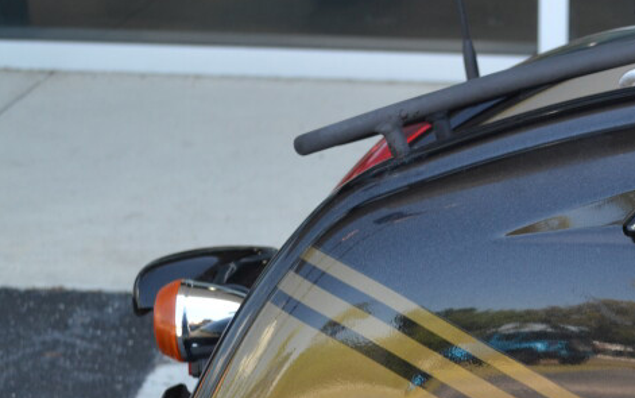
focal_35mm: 109
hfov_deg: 18.0
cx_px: 785
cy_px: 402
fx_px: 1887
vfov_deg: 11.9
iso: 220
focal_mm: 28
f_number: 5.6
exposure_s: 1/125
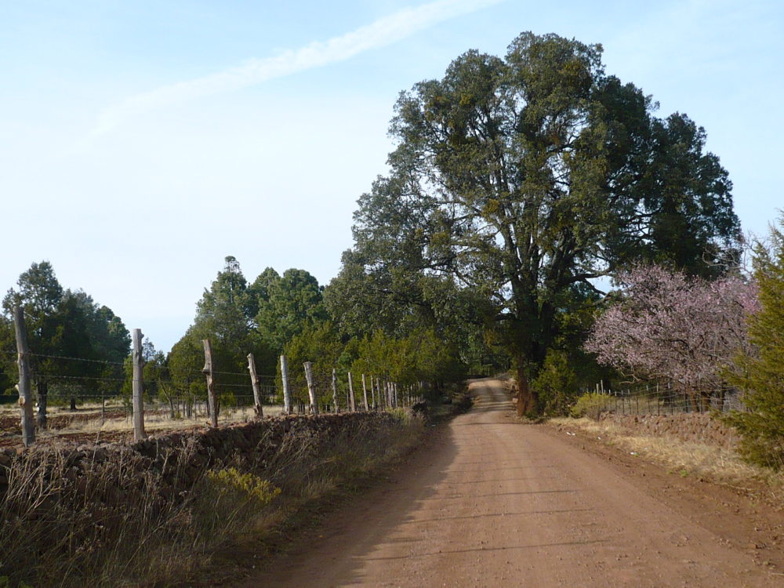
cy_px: 294
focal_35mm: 49
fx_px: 1110
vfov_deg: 29.7
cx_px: 392
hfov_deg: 38.9
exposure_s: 1/800
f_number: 2.8
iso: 100
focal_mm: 5.8
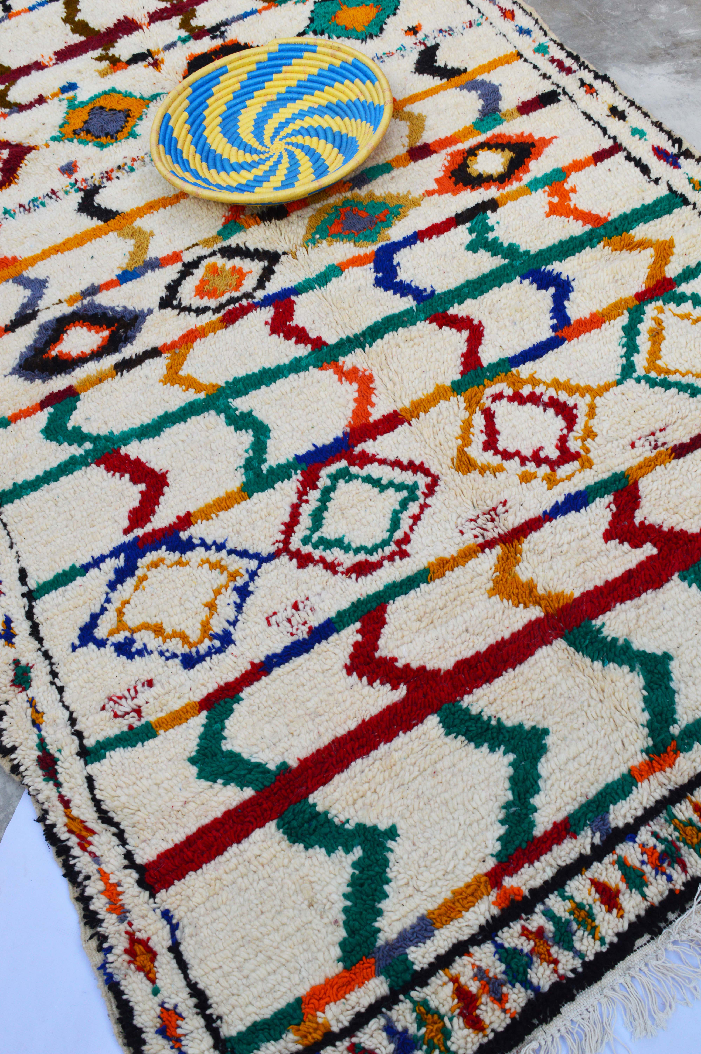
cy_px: 527
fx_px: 966
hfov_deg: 39.9
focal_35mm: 33
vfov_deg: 57.3
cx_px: 350
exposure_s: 1/100
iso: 100
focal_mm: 22
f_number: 6.3
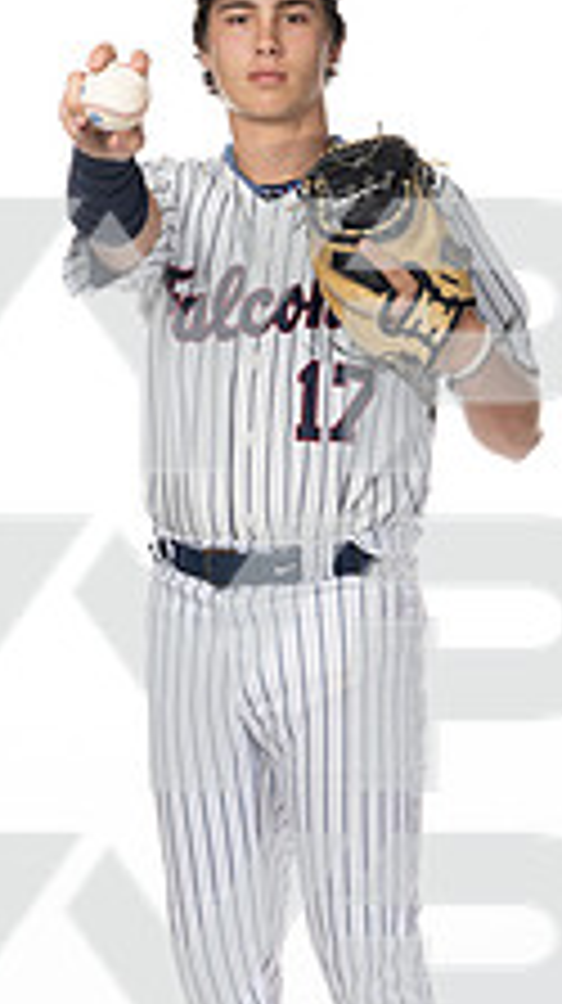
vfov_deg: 19.8
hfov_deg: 11.2
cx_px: 301
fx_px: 2869
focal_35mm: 108
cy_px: 657
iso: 400
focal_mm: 51
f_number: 6.3
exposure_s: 1/250
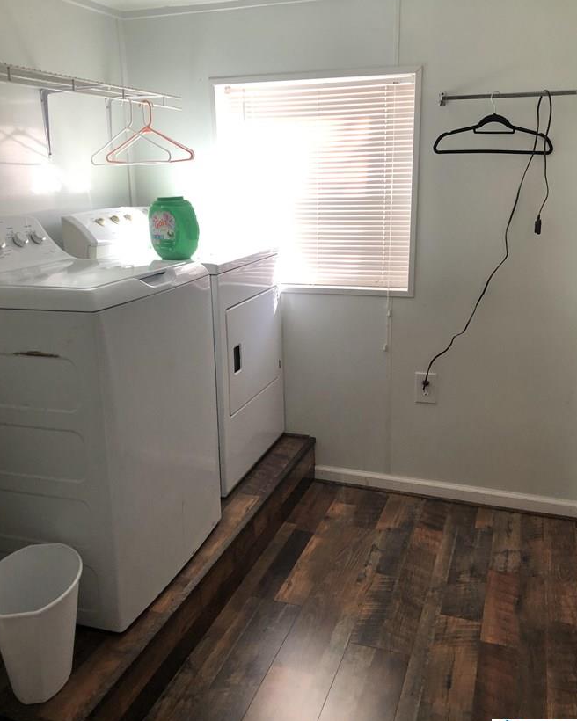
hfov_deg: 45.8
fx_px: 683
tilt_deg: -14.3
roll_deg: +1.7
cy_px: 338
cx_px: 281
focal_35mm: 32
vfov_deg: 55.6
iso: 40
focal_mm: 3.99
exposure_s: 1/24
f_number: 1.8
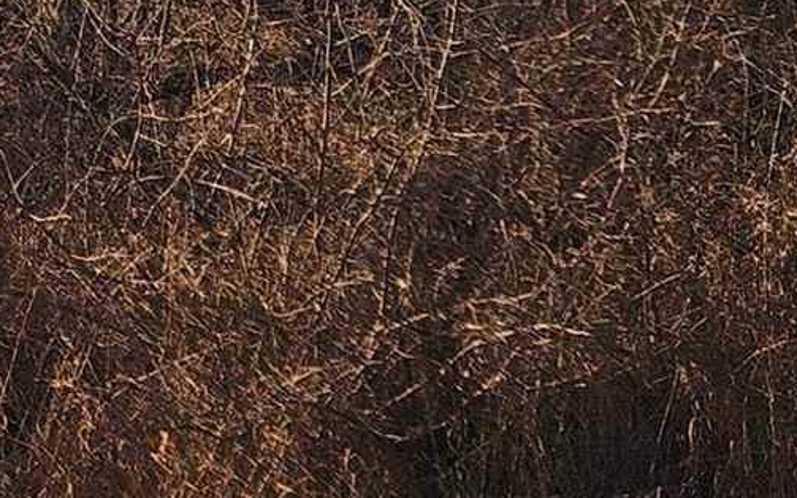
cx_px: -1070
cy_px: -644
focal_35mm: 149
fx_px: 3235
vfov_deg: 8.2
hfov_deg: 11.7
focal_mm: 5.4
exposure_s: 1/2365
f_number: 1.8
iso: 20
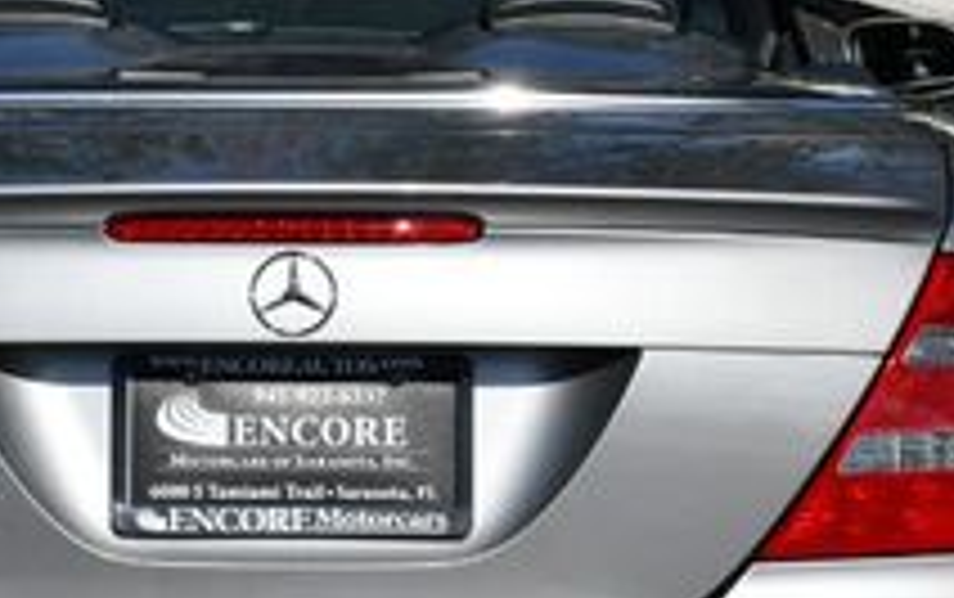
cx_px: 284
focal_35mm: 175
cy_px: 378
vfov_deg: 7.5
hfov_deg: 11.9
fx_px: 4555
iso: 100
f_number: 10
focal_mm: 38
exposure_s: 1/400
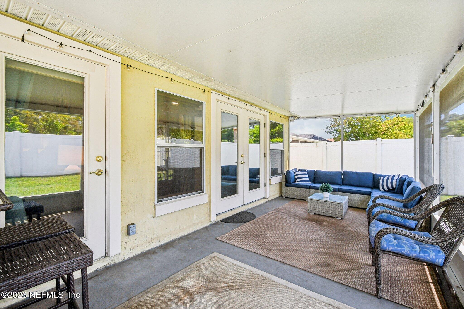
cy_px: 154
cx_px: 232
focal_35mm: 15
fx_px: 193
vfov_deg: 77.3
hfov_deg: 100.4
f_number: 8
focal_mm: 10
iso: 400
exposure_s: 1/125
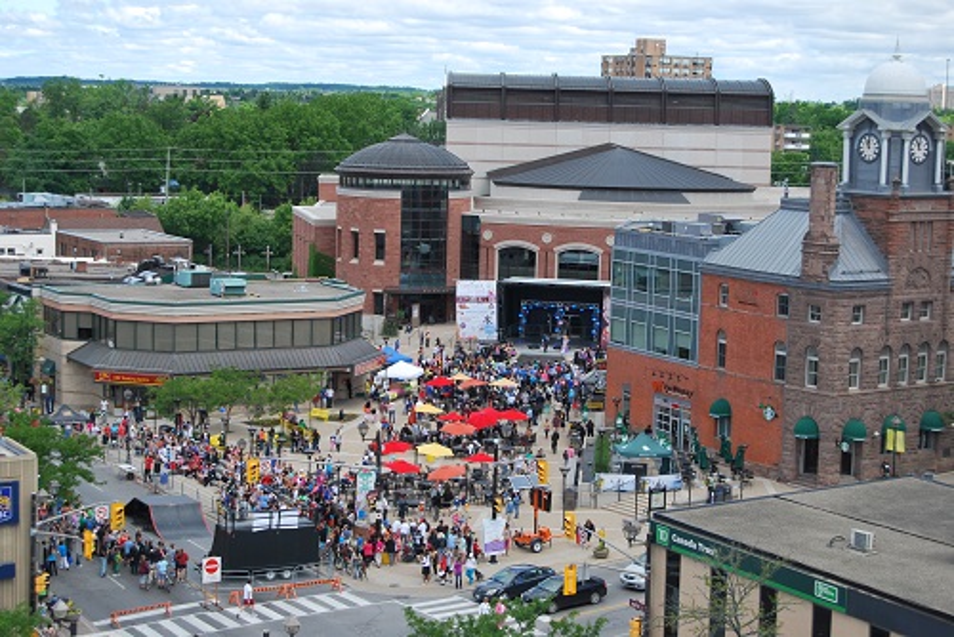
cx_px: 477
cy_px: 318
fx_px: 1829
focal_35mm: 69
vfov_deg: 19.8
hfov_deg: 29.2
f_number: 7.1
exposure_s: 1/200
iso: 100
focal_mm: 46
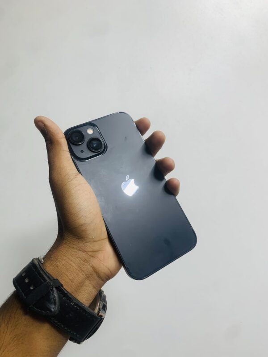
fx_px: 268
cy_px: 178
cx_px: 134
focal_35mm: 26
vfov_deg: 67.3
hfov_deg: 53.1
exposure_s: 1/100
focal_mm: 4.25
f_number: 1.8
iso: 25
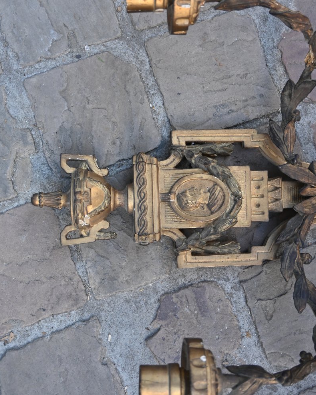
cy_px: 176
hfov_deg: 35.8
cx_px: 158
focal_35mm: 42
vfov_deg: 43.9
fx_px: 489
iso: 400
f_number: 3.8
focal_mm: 24.5
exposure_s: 1/125
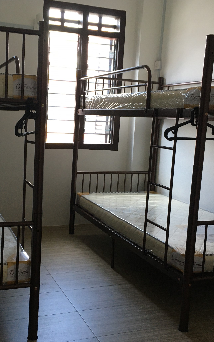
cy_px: 168
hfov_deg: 30.4
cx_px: 76
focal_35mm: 42
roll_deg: -3.3
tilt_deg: -7.3
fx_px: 392
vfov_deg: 47.2
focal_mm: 4.15
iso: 50
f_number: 2.2
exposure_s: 1/33
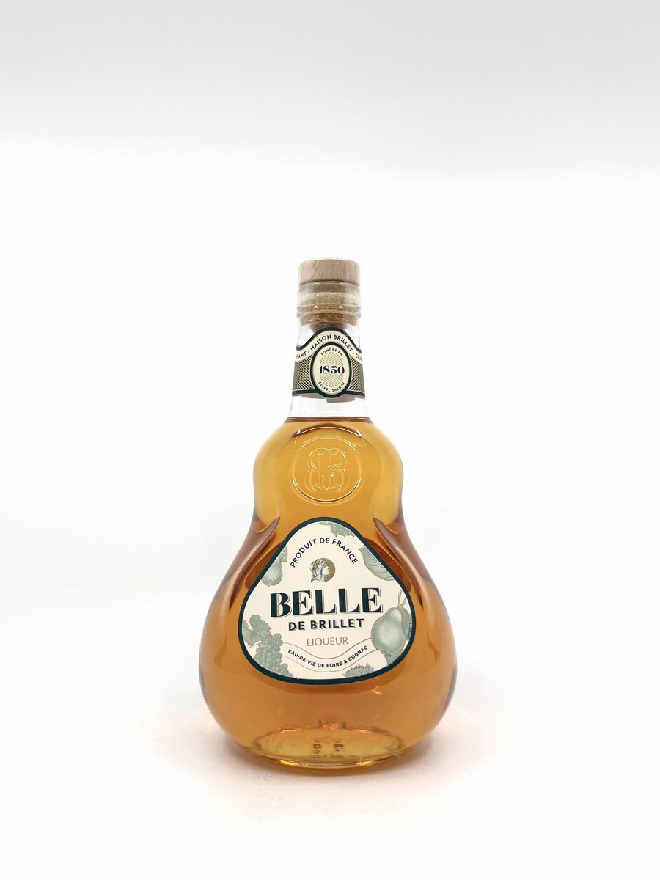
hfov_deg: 53.1
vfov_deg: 67.3
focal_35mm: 26
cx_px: 330
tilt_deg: +3.3
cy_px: 440
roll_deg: +0.0
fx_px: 661
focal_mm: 5.1
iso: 50
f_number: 1.6
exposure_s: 1/1086
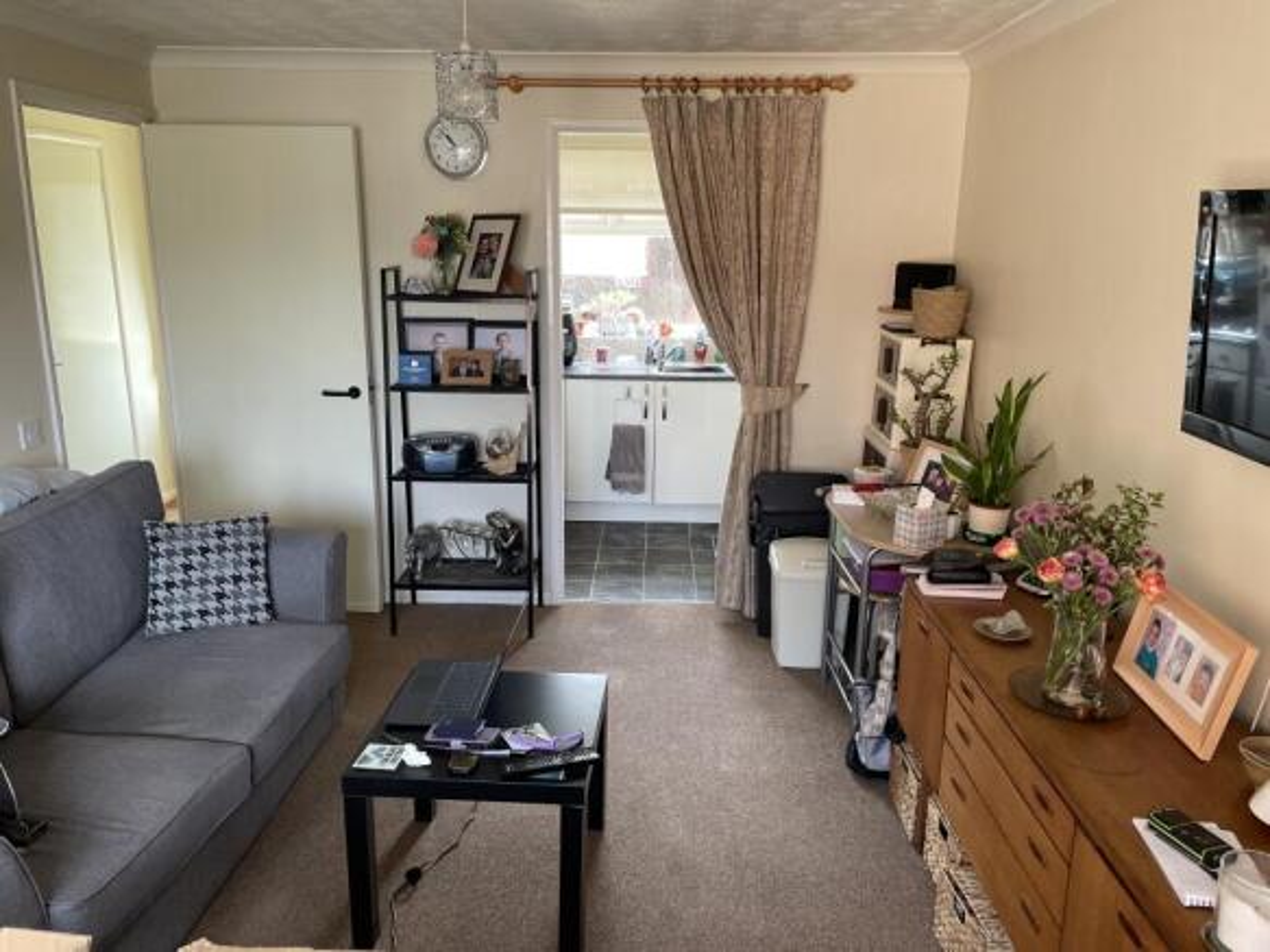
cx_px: 635
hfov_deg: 67.3
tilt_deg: -14.6
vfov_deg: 53.0
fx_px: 954
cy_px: 476
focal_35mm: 26
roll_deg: -0.1
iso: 125
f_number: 1.6
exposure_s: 1/107
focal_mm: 4.2
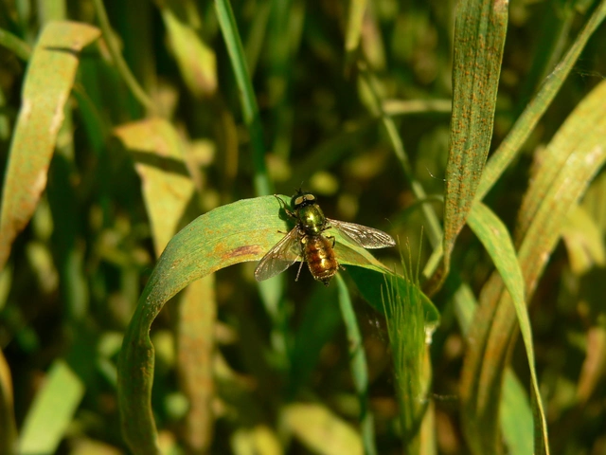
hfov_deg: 22.3
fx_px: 1541
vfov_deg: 16.8
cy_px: 228
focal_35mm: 88
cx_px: 303
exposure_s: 1/500
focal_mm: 14.6
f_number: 4
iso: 80
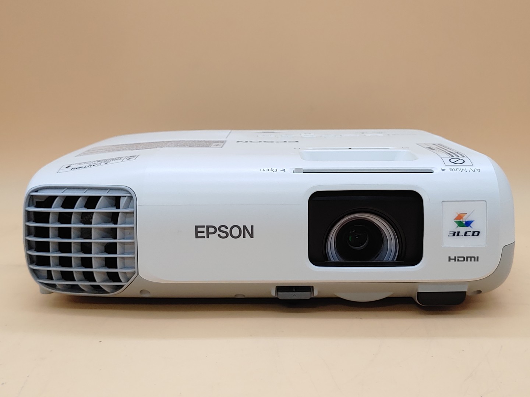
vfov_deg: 32.9
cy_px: 198
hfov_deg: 42.9
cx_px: 265
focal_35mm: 44
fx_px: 674
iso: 50
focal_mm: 4.36
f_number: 1.8
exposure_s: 1/118
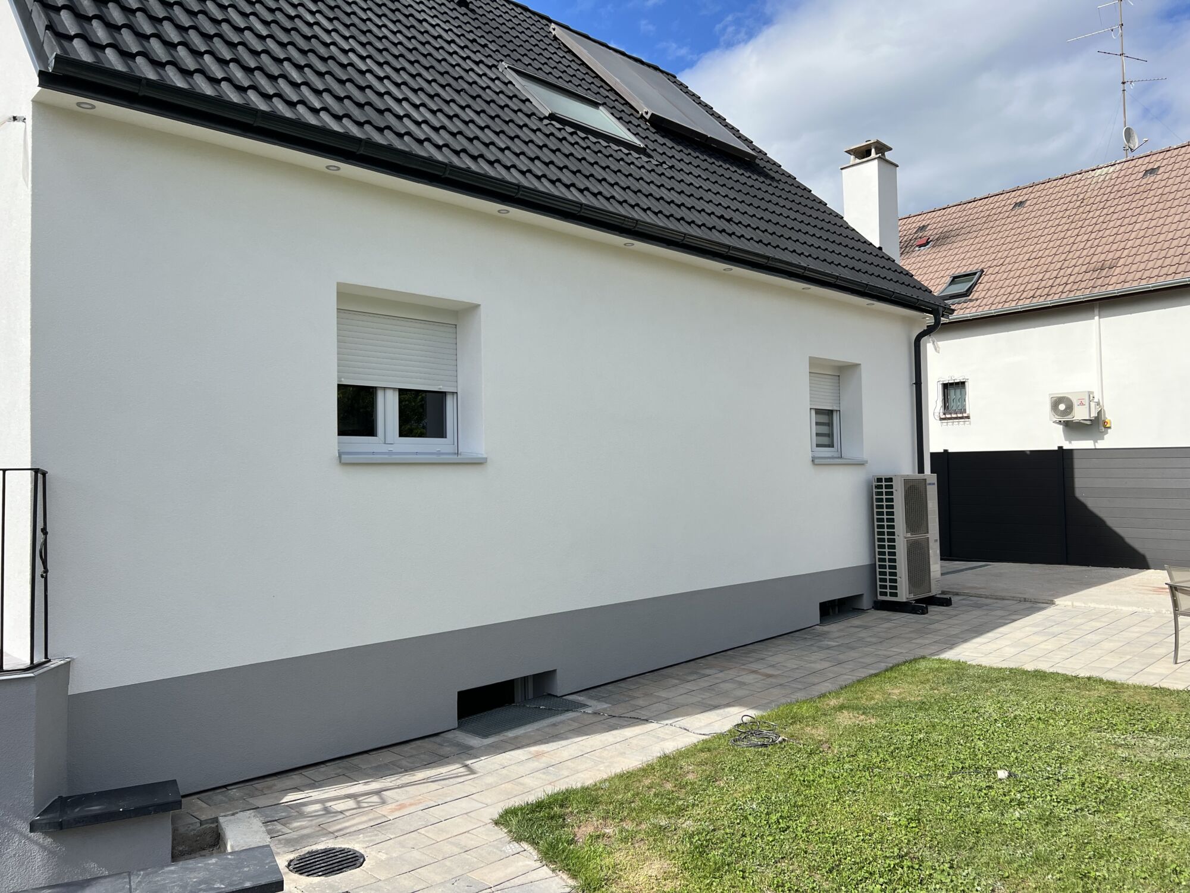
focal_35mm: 26
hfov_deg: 67.3
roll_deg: +1.9
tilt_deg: +3.1
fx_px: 894
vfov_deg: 53.1
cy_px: 446
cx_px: 595
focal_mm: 5.7
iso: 50
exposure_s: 1/4444
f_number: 1.5
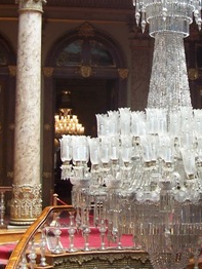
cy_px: 84
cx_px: 161
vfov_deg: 23.4
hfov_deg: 17.7
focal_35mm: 83
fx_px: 645
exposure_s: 1/90
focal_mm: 5.6
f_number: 2.7
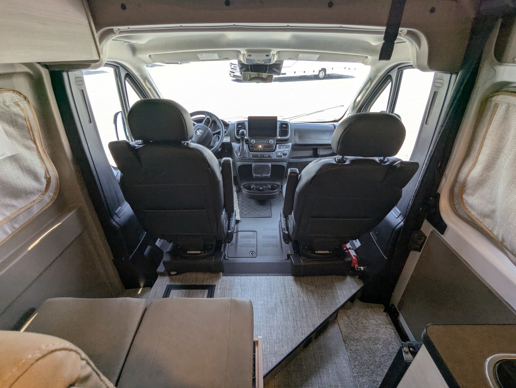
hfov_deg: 94.4
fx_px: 239
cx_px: 258
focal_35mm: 16
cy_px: 194
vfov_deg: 78.2
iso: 54
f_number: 2.2
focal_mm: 2.35
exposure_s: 1/88.5
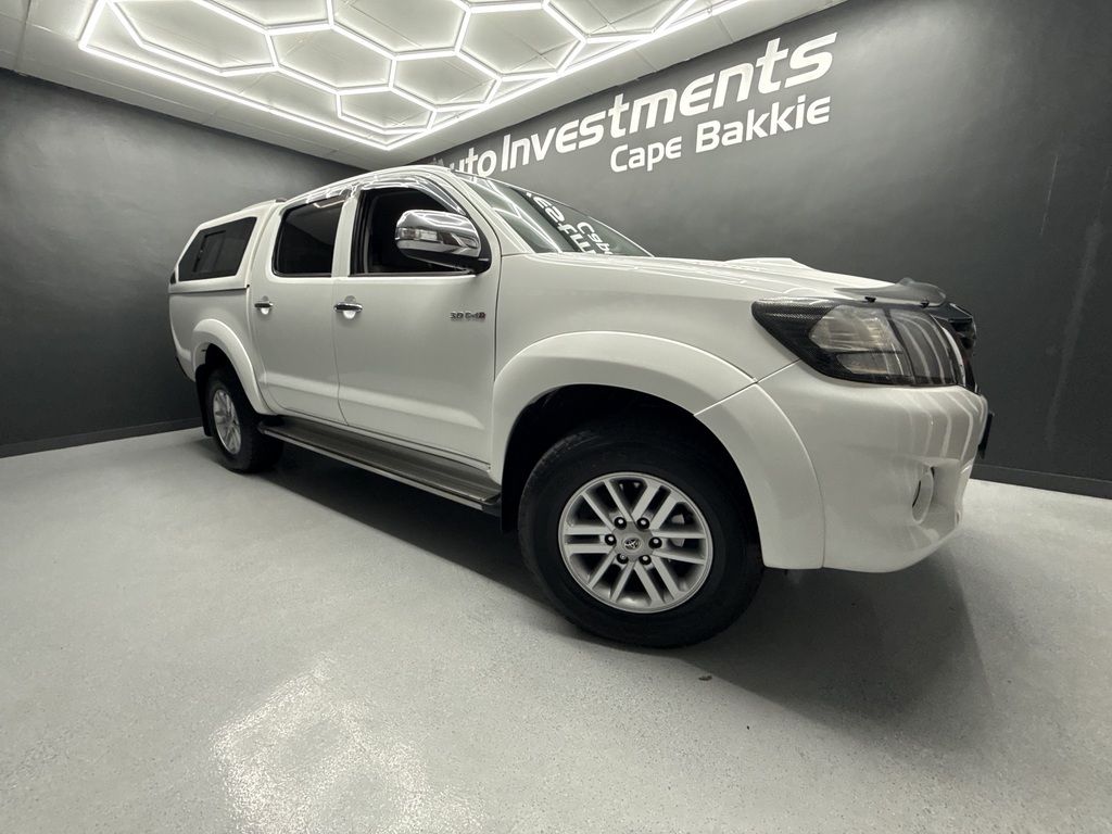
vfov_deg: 85.7
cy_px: 417
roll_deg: +0.8
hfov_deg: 102.1
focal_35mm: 14
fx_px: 450
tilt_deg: -11.6
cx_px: 556
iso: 250
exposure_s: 1/100
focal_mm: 2.22
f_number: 2.2
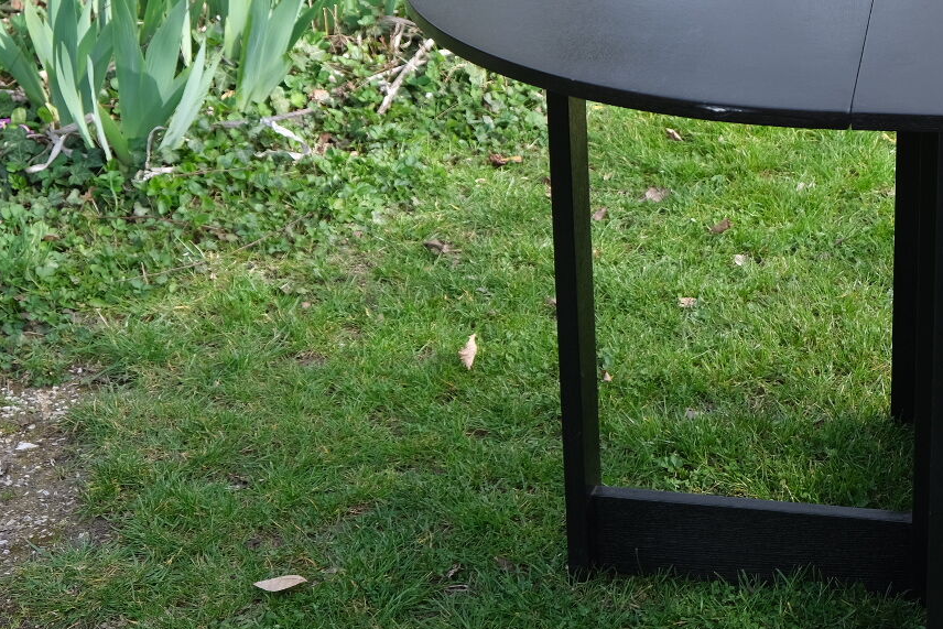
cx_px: 850
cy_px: 308
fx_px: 2174
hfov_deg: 23.8
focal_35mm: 83
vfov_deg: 16.5
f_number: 5
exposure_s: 1/125
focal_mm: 26.5
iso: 160
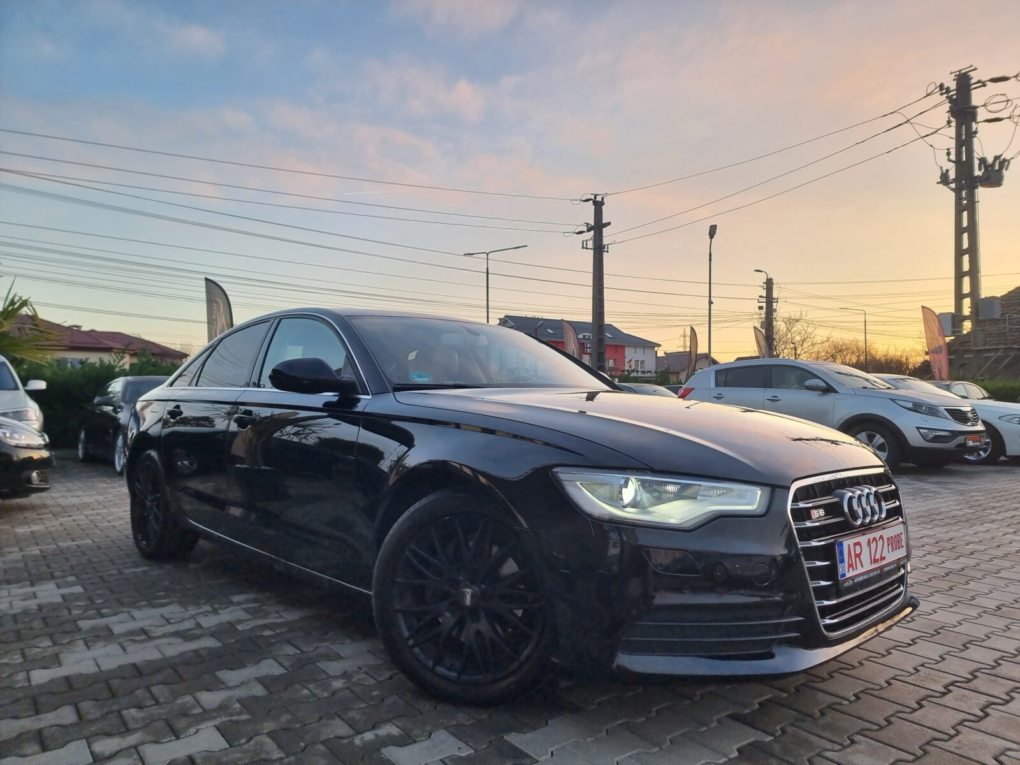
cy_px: 382
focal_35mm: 24
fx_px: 707
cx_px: 510
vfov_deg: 56.8
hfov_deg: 71.6
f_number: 1.8
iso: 50
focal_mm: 6.7
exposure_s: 1/179
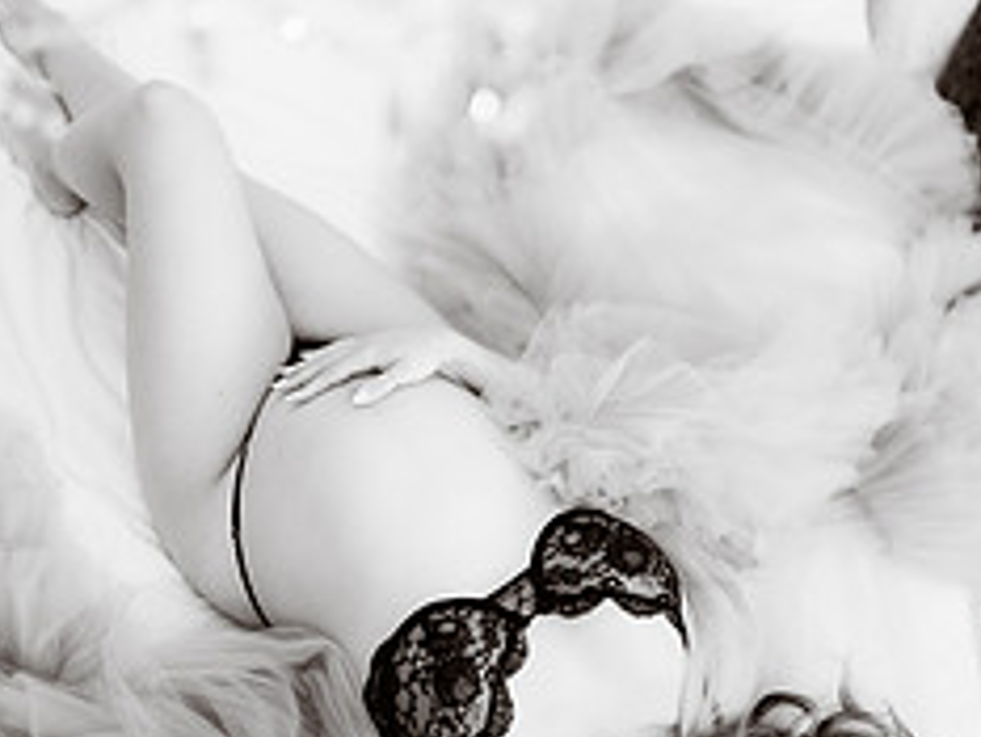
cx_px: 480
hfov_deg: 29.8
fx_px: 1843
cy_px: 396
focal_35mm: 65
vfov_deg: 22.6
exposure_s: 1/125
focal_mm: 35
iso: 125
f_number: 1.4
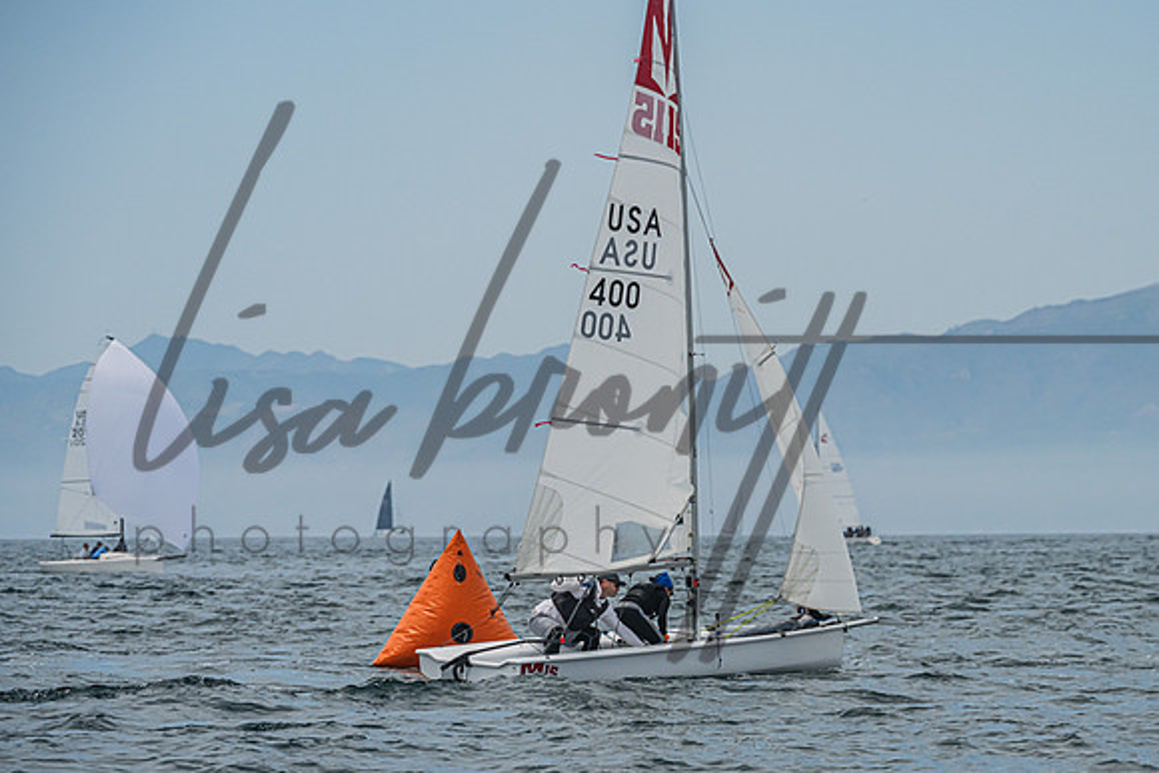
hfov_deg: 9.0
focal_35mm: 228
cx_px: 684
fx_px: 7354
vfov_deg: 6.0
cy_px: 474
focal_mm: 170
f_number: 7.6
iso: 500
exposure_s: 1/4000
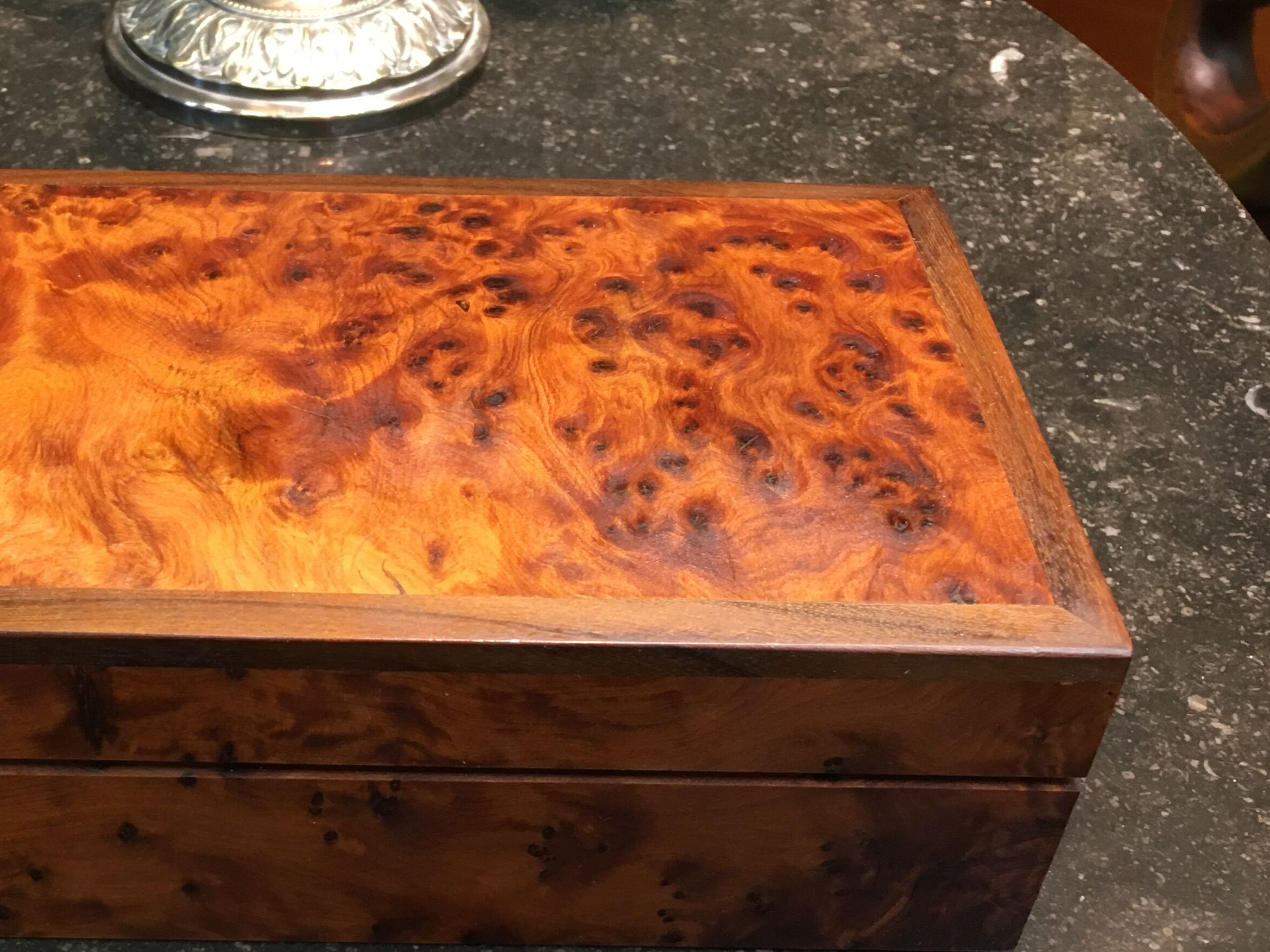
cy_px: 619
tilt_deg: -42.6
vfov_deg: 28.9
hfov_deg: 37.6
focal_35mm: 50
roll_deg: -1.2
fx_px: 1834
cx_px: 372
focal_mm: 4.15
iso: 125
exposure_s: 1/33
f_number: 2.2
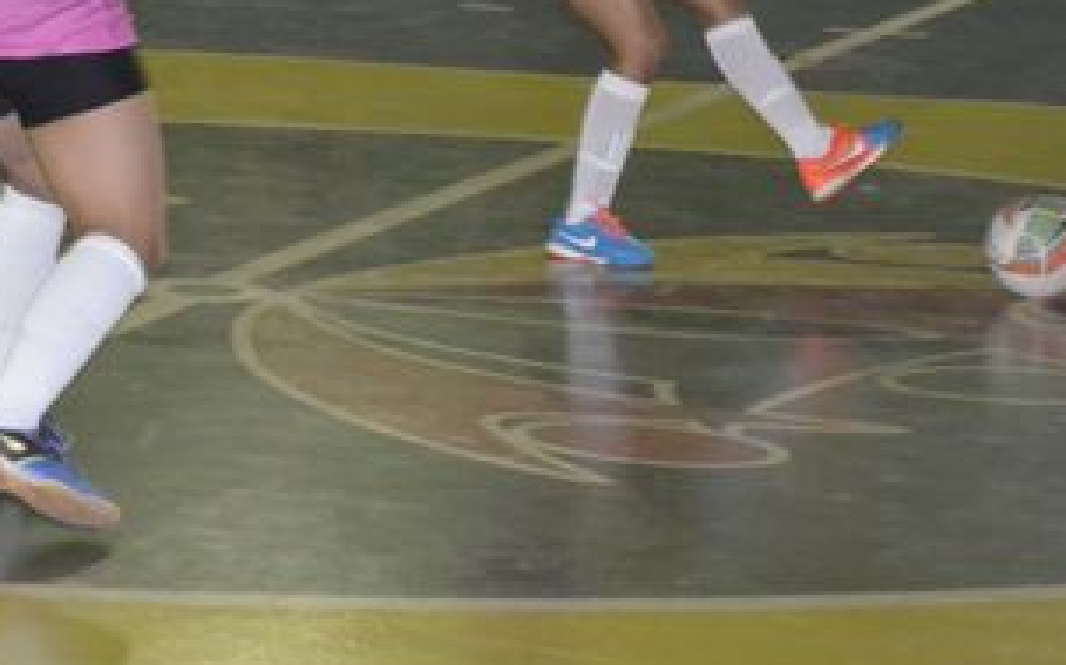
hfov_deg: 11.4
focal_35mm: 181
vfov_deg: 7.2
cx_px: -77
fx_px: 5265
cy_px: 12
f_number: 5.3
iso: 3200
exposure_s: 1/60
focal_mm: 45
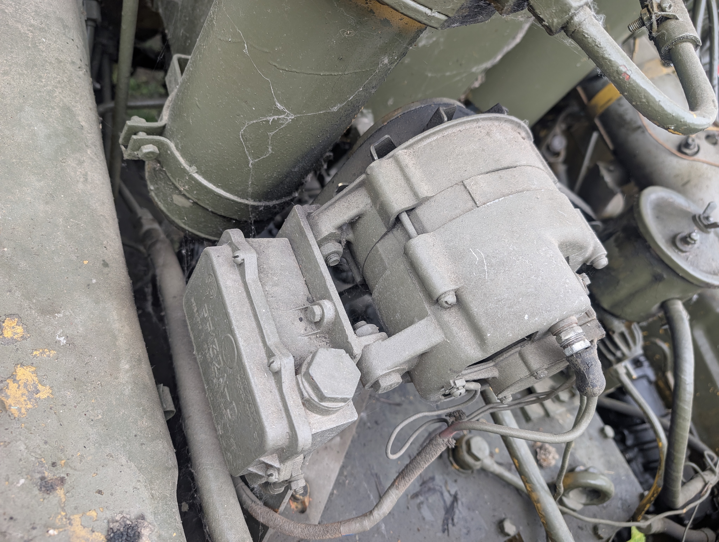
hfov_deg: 71.5
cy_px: 271
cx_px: 360
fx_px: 499
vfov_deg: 56.9
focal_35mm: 24
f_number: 1.68
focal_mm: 6.9
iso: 126
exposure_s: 1/317
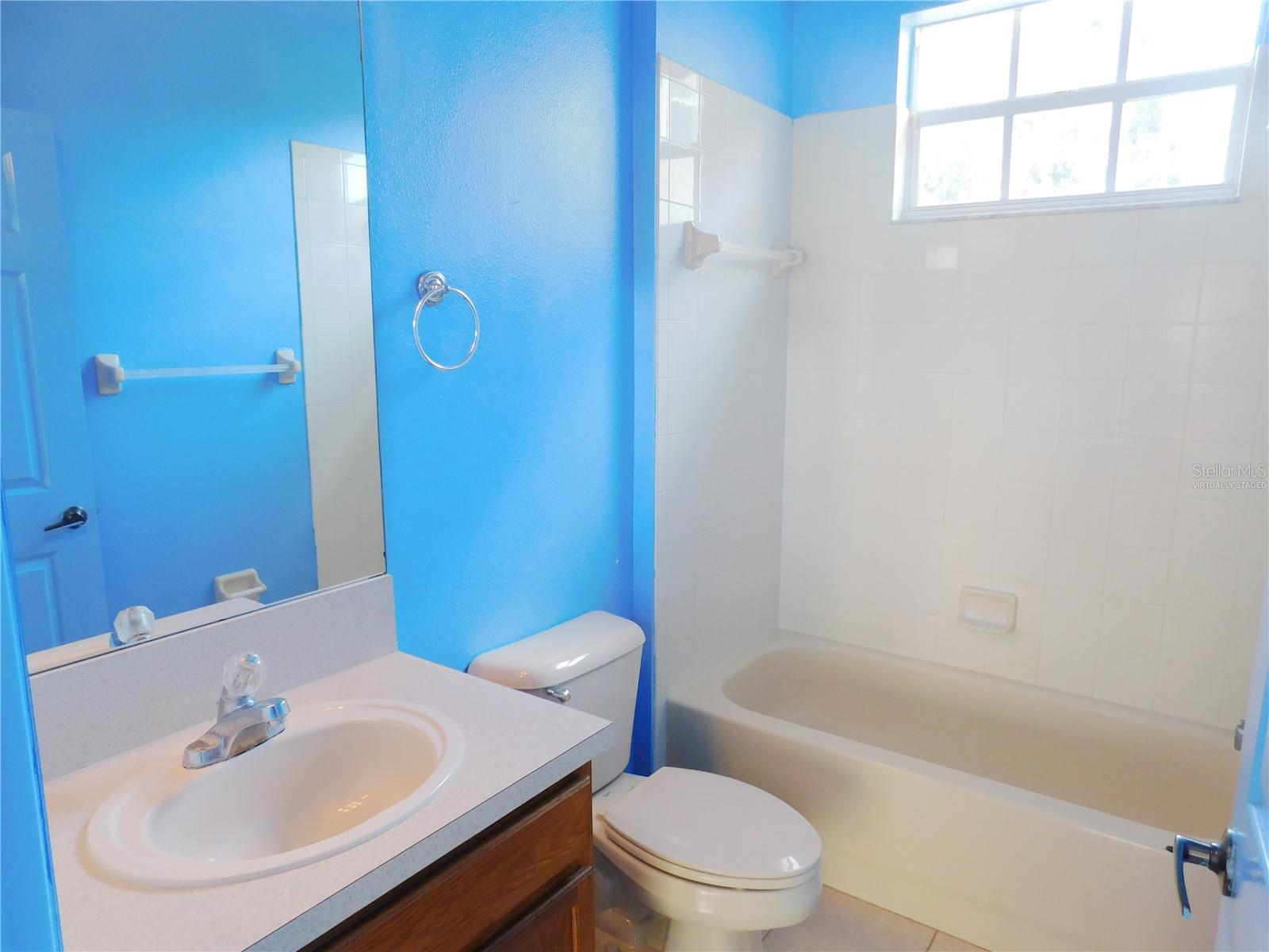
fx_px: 843
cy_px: 476
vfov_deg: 58.9
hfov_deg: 73.9
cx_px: 634
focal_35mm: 23
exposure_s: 1/30
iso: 140
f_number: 3
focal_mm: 4
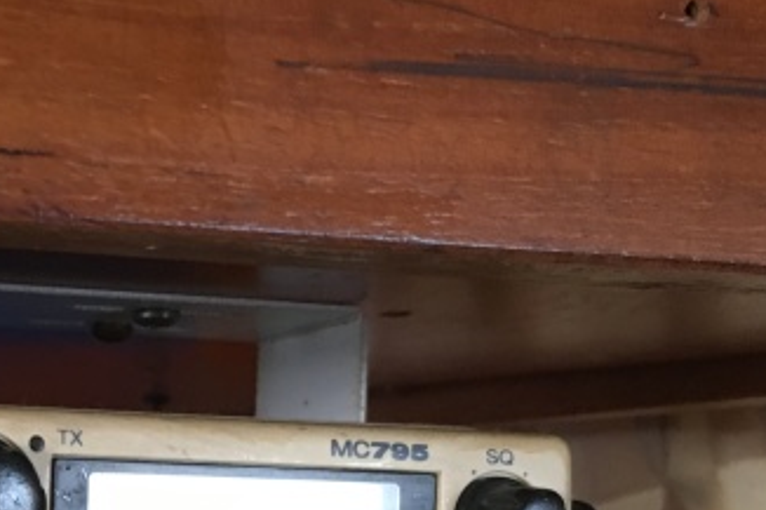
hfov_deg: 25.7
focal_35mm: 74
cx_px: -31
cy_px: 583
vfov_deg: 17.7
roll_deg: +1.9
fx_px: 1574
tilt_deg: +7.6
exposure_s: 1/30
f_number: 2.2
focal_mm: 4.15
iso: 160
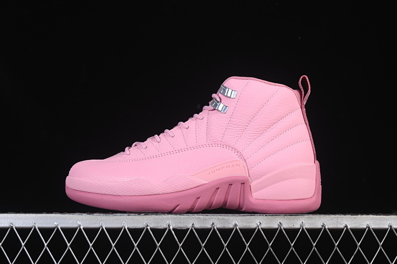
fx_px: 827
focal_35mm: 75
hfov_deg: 27.0
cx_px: 198
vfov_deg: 18.2
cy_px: 132
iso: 160
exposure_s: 1/80
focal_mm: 50
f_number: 8
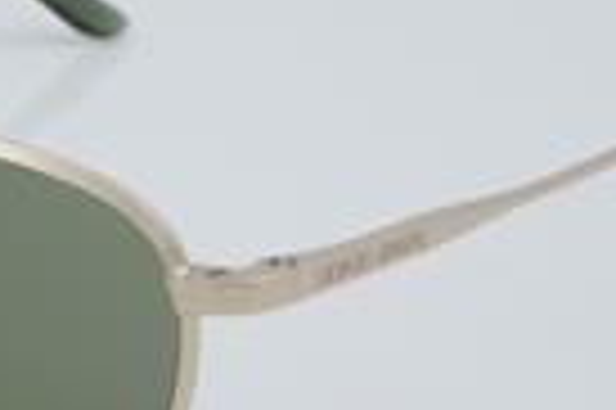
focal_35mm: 219
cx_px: 9
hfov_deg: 9.3
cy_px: 194
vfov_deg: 6.3
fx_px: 3743
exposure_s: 1/4
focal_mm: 50
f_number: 32
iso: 100
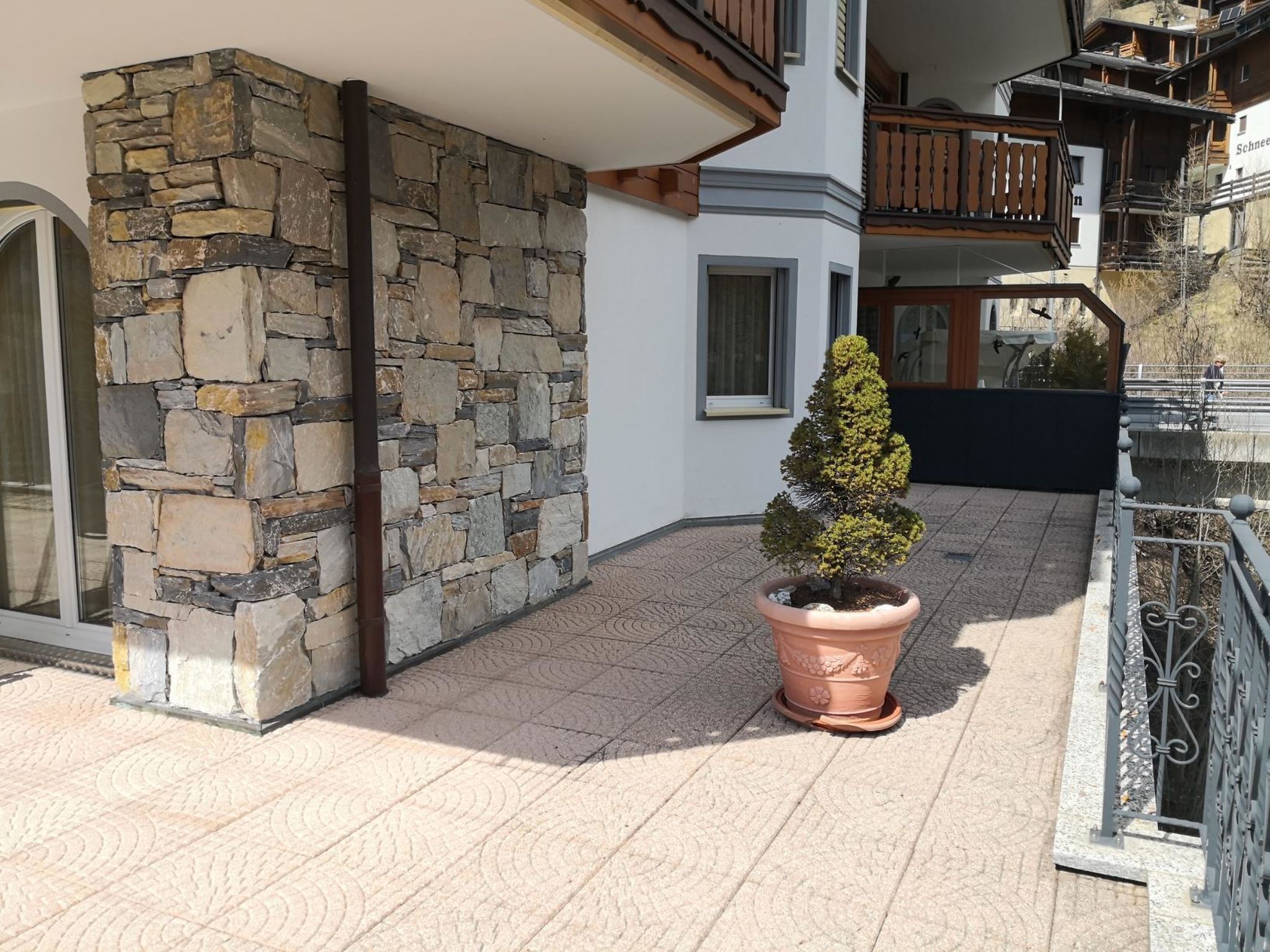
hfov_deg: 65.3
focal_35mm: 27
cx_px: 635
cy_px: 476
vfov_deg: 51.4
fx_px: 991
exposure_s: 1/1815
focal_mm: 3.95
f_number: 1.6
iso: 50
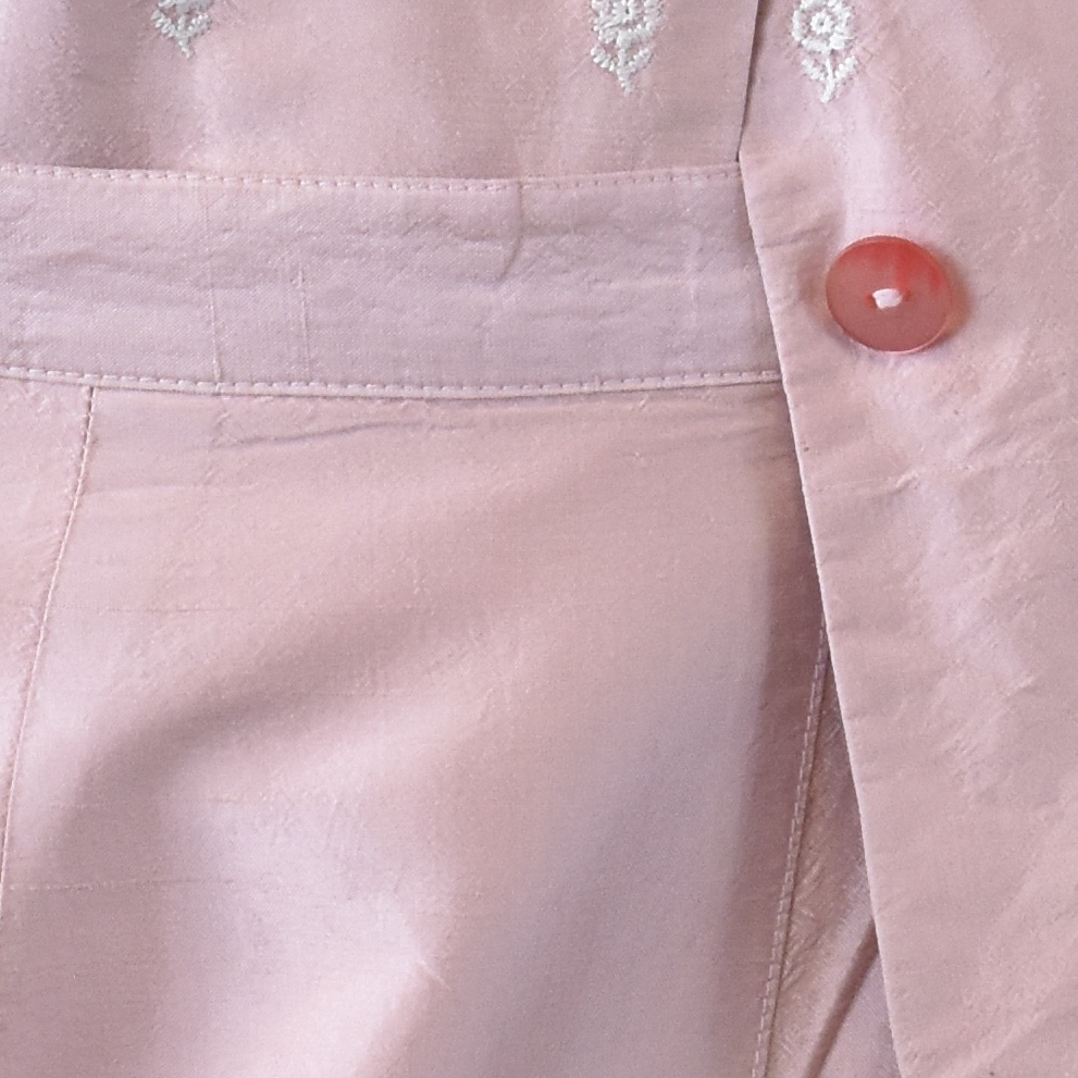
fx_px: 12508
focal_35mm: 355
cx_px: 355
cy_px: -599
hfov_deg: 4.9
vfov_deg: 4.9
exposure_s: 1/50
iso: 1000
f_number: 11
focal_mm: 46
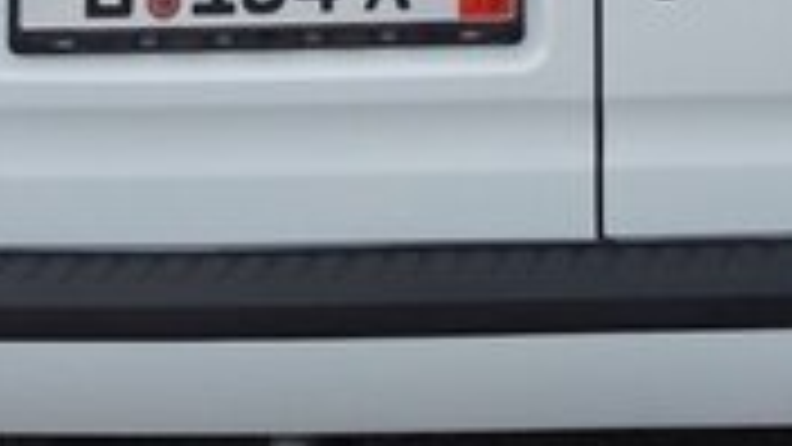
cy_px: -257
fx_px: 1806
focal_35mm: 86
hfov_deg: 24.4
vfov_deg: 13.2
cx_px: 608
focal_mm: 3.7
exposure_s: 1/513
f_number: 1.9
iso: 40
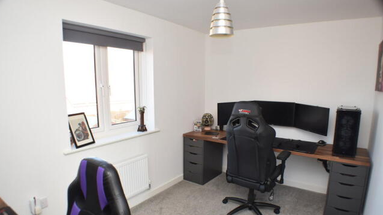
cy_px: 130
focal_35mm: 29
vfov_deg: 40.0
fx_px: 294
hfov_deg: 66.1
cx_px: 187
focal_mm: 18
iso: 400
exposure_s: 1/100
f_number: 5
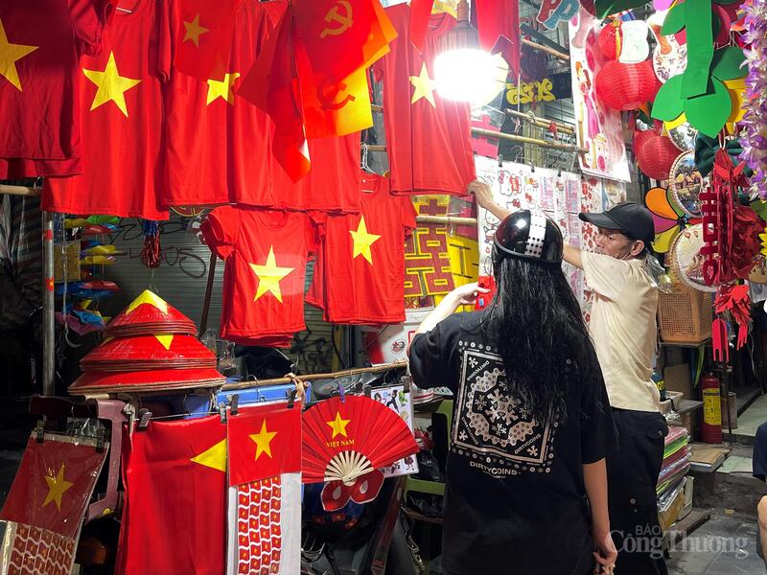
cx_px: 384
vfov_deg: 53.1
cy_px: 288
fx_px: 576
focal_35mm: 26
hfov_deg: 67.3
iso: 80
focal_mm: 5.1
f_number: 1.6
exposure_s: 1/50
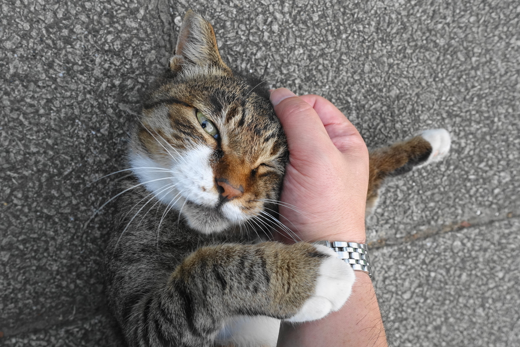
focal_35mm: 24
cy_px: 174
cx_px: 260
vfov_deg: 53.1
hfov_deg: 73.7
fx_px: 347
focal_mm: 8.8
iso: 400
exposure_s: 1/250
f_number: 3.5
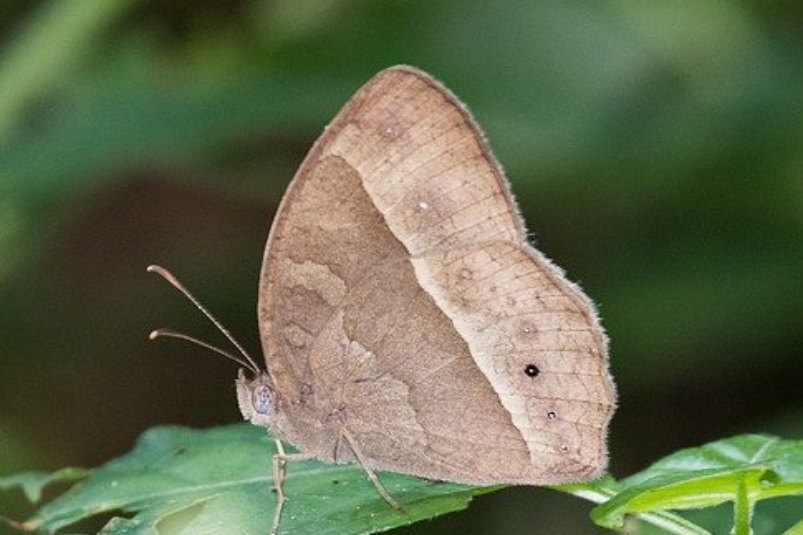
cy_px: 428
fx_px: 31372
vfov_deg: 1.0
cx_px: 474
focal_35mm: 1407
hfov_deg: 1.5
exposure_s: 1/60
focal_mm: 400
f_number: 7.1
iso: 1000
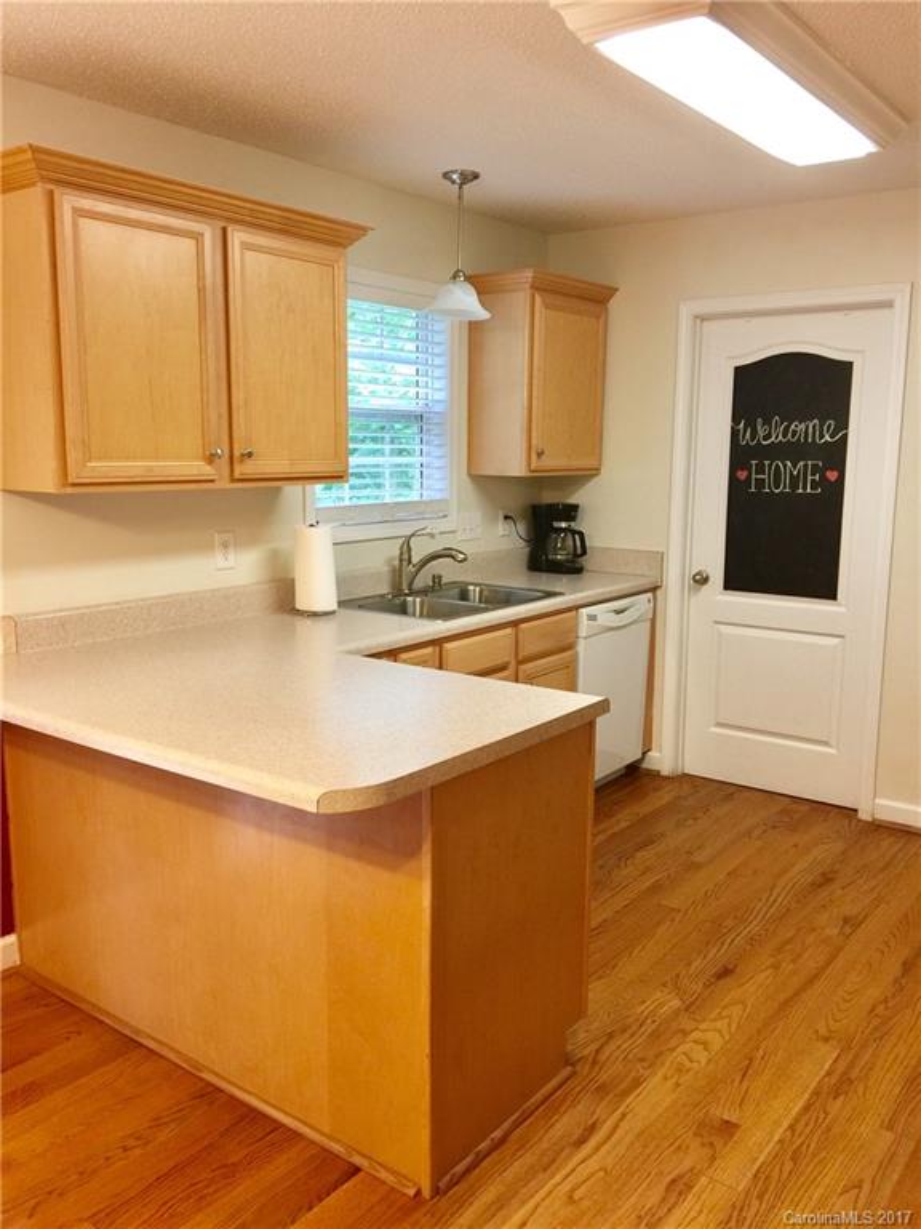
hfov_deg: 48.2
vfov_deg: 61.7
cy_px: 614
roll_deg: -1.1
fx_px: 1029
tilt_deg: -9.3
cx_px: 460
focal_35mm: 29
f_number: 2.2
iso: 50
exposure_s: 1/15
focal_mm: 4.15
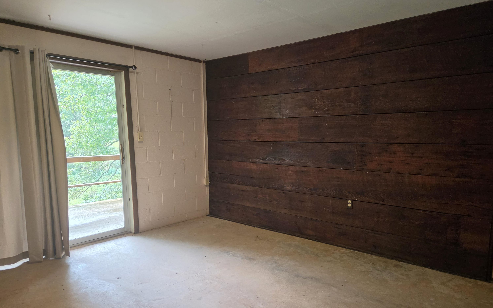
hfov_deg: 72.5
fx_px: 336
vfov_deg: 49.0
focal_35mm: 25
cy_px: 184
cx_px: 251
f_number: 1.8
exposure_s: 1/120
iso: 320
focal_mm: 5.4
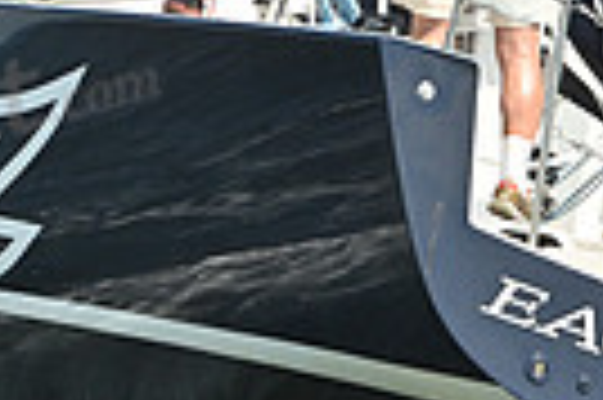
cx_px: 396
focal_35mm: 411
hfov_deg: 5.0
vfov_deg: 3.3
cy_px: -151
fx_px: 6876
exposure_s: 1/1000
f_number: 8
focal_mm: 95
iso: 250
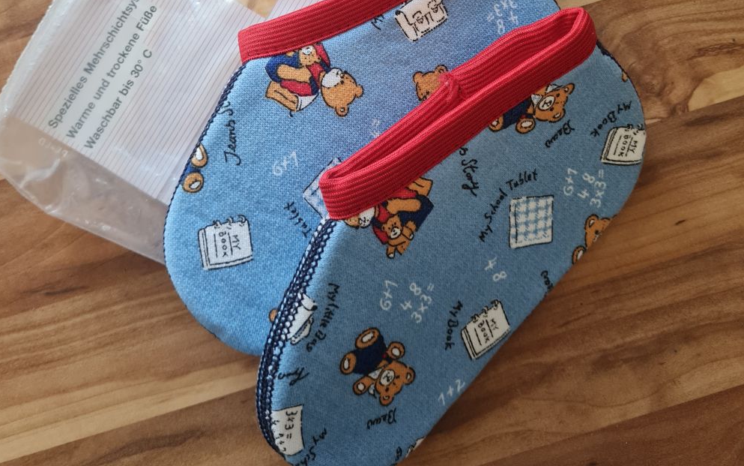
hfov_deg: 52.7
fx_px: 750
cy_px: 6
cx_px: 371
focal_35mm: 37
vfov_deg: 31.9
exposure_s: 1/40
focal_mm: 5.4
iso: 200
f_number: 1.8
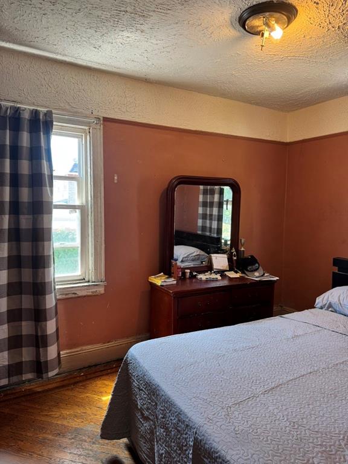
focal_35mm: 24
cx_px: 174
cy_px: 232
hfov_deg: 56.8
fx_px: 322
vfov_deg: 71.6
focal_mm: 6.76
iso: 160
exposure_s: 1/120
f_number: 1.78
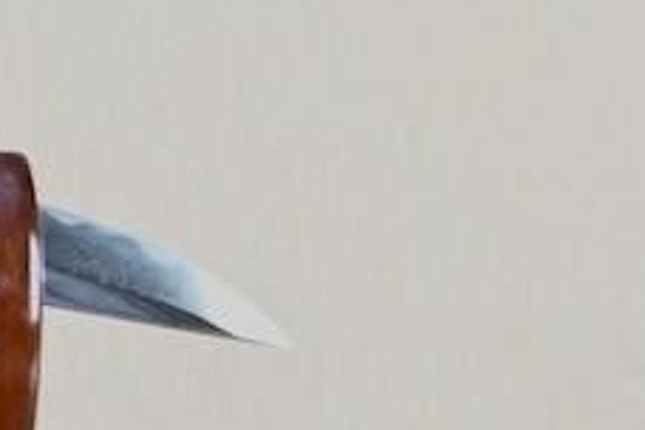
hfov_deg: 9.7
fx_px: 3379
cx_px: -866
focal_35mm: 189
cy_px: 358
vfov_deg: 7.3
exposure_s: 1/3
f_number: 3.5
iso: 100
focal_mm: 20.5
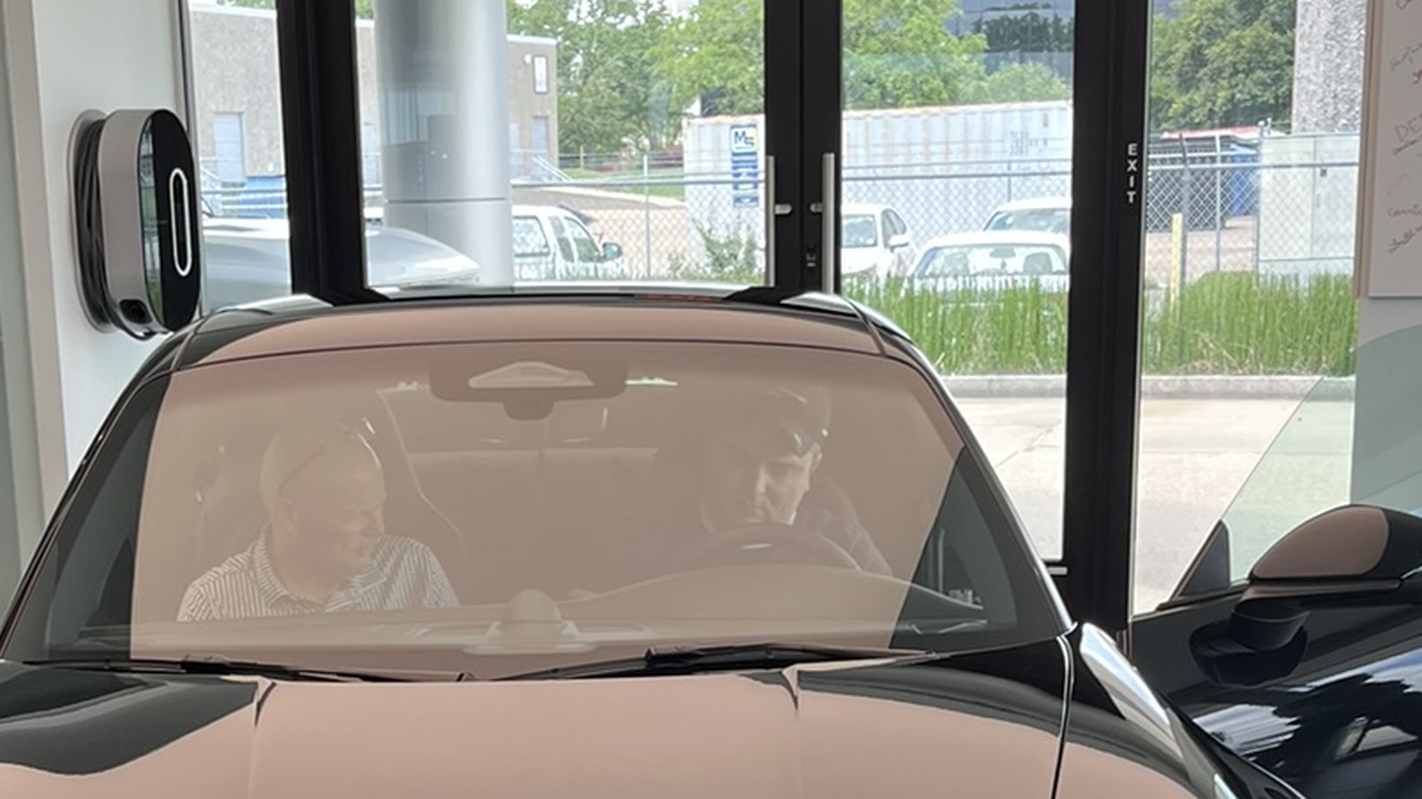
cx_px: 625
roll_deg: +1.1
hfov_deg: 29.3
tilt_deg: -15.8
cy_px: 956
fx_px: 2714
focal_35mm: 72
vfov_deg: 16.1
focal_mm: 5.1
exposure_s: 1/200
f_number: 1.6
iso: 50
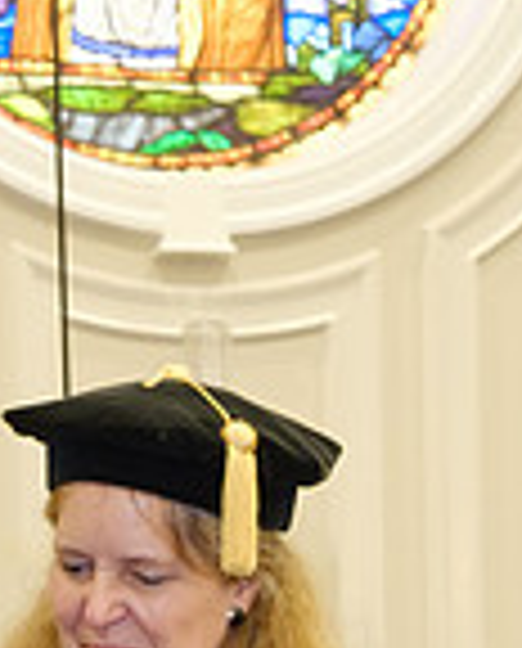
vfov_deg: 8.1
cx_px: -103
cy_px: 984
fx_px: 4461
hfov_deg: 6.7
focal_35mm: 232
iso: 800
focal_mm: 27.4
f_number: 4.5
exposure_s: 1/100
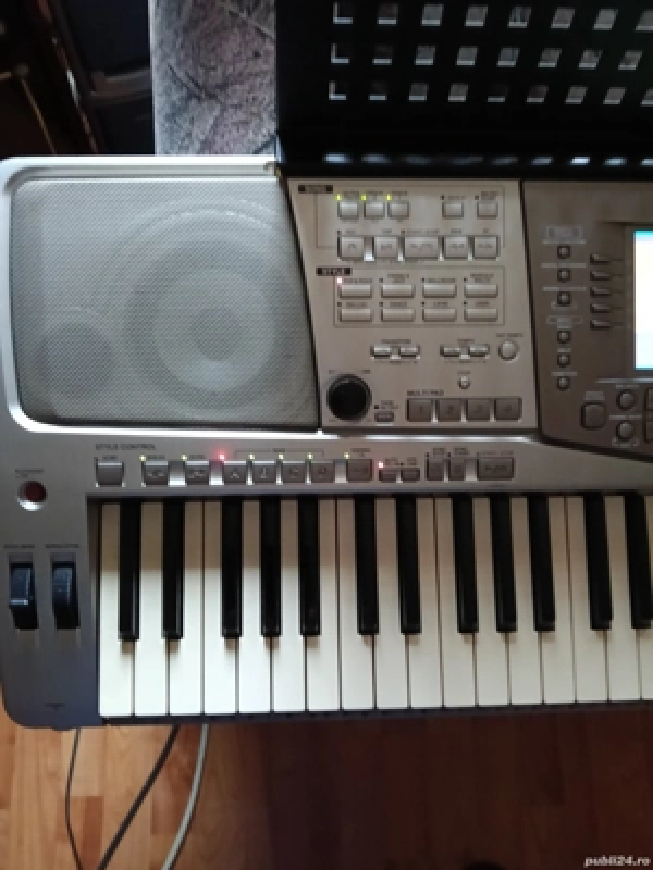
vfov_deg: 65.3
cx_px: 326
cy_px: 435
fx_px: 679
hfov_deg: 51.4
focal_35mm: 27
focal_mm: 3.98
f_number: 1.8
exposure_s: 1/14.3
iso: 2000
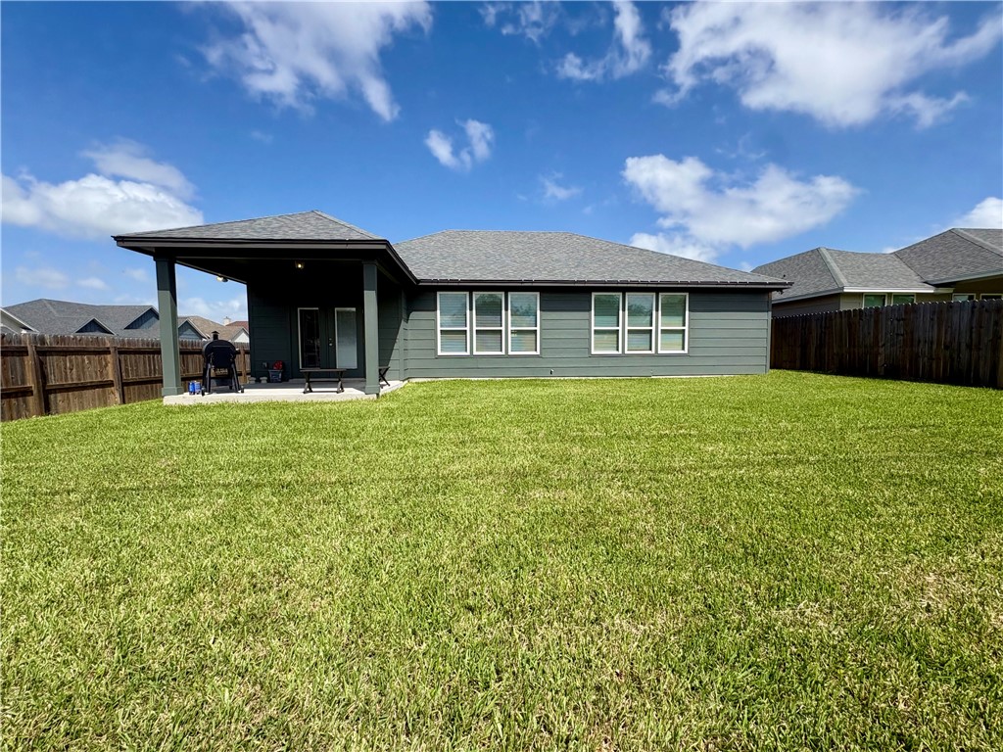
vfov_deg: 85.7
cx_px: 502
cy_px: 376
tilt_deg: -3.9
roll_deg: +0.6
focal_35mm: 14
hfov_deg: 102.1
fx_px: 406
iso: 40
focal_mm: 2.22
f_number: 2.2
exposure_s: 1/2083
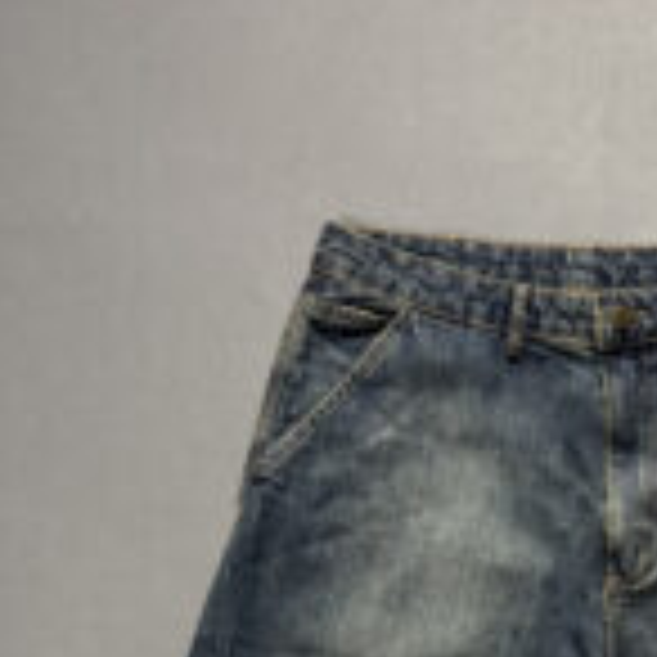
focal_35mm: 58
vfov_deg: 25.6
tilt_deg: -88.9
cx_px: 594
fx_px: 1245
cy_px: 846
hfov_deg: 28.4
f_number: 1.78
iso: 160
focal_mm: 6.76
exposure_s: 1/60
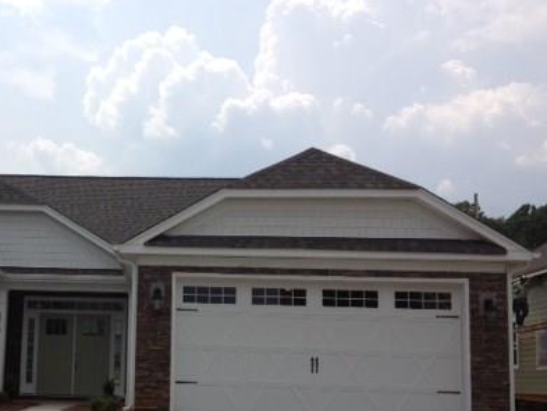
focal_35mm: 57
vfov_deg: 25.6
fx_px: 901
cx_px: 124
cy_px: 262
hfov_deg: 33.0
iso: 50
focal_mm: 4.28
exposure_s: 1/2907
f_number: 2.4
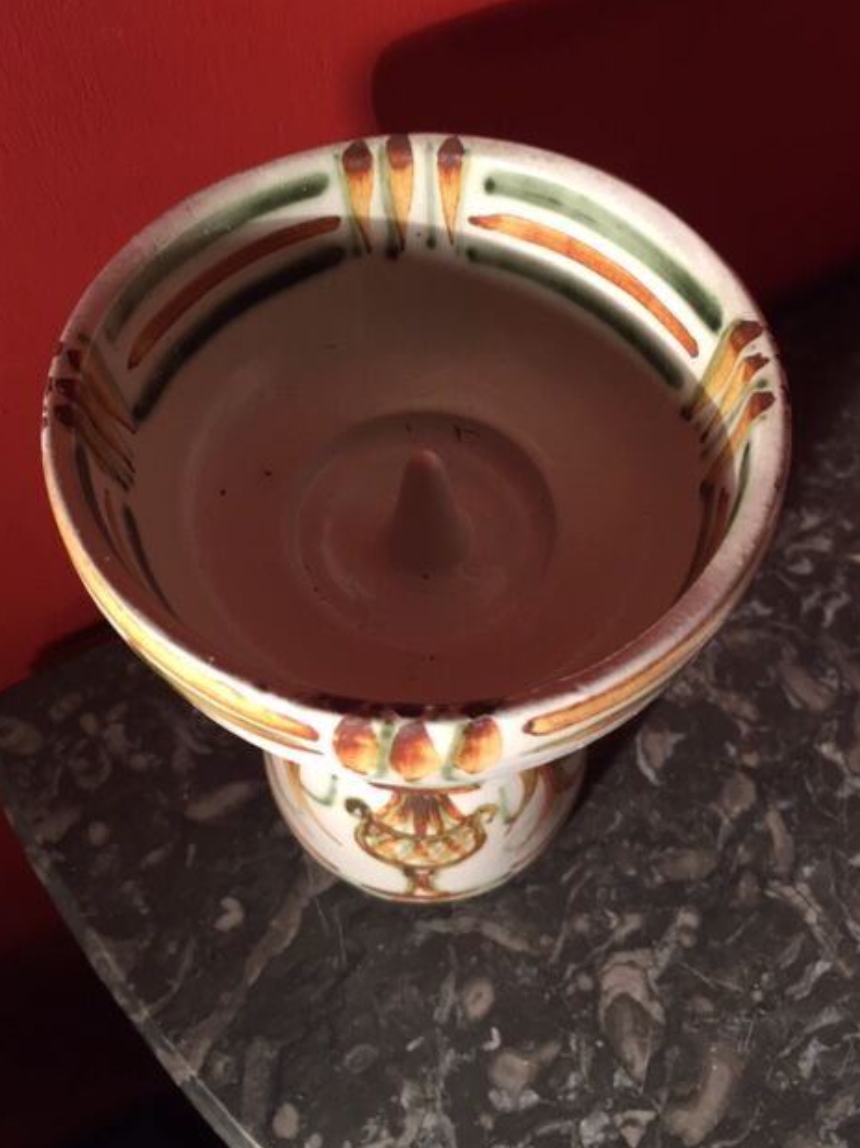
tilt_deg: -59.7
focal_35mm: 30
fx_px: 994
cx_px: 436
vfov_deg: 60.0
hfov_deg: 46.8
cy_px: 562
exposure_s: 1/33
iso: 100
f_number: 2.2
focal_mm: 4.15
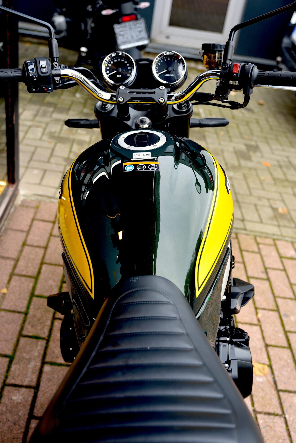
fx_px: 493
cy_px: 222
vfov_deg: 48.4
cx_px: 148
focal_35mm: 40
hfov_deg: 33.4
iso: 200
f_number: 3.5
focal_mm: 40
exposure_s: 1/60
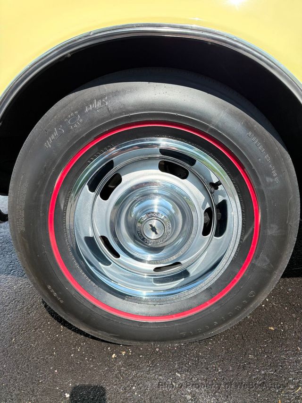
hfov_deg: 56.8
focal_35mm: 24
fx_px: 279
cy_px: 202
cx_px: 151
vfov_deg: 71.6
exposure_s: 1/3145
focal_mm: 6.76
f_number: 1.78
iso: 100
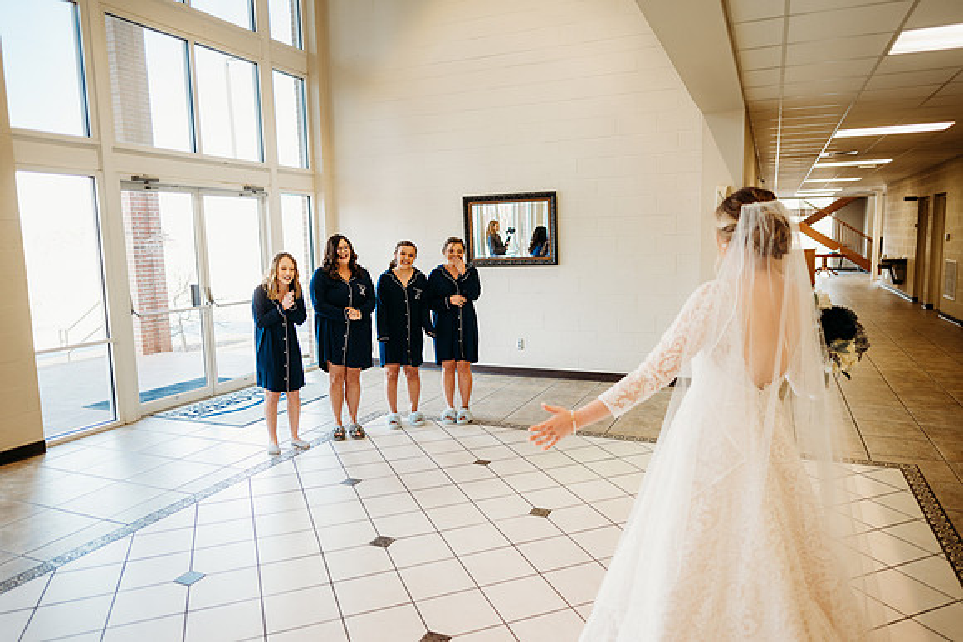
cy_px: 321
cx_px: 482
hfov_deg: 73.7
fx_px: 642
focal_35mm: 24
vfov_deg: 53.2
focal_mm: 24
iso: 400
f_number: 1.8
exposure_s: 1/160
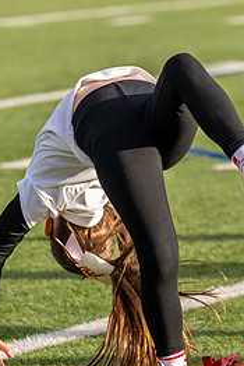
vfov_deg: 4.6
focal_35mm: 447
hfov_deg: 3.1
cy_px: 167
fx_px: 4538
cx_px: 65
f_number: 2.8
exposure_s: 1/3200
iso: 250
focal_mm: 105
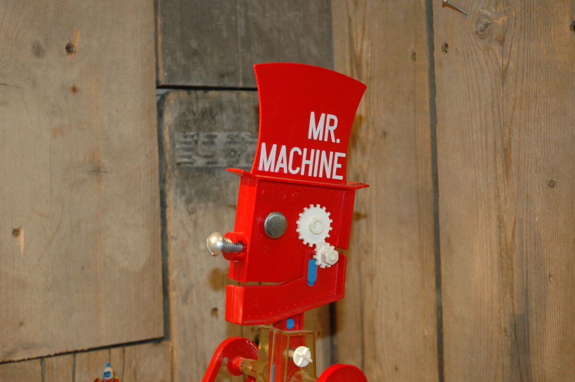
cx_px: 288
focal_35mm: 60
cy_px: 191
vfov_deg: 22.6
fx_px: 958
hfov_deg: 33.4
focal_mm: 40
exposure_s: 1/60
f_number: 4.5
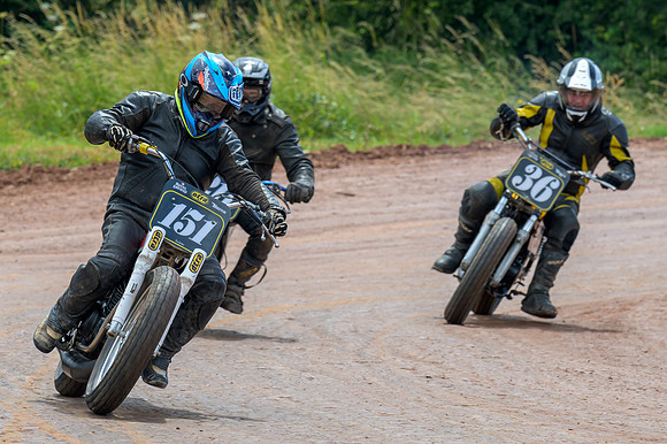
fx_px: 7234
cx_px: 305
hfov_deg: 5.3
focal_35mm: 391
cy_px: 254
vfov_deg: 3.5
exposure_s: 1/400
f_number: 6.3
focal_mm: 200
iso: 180
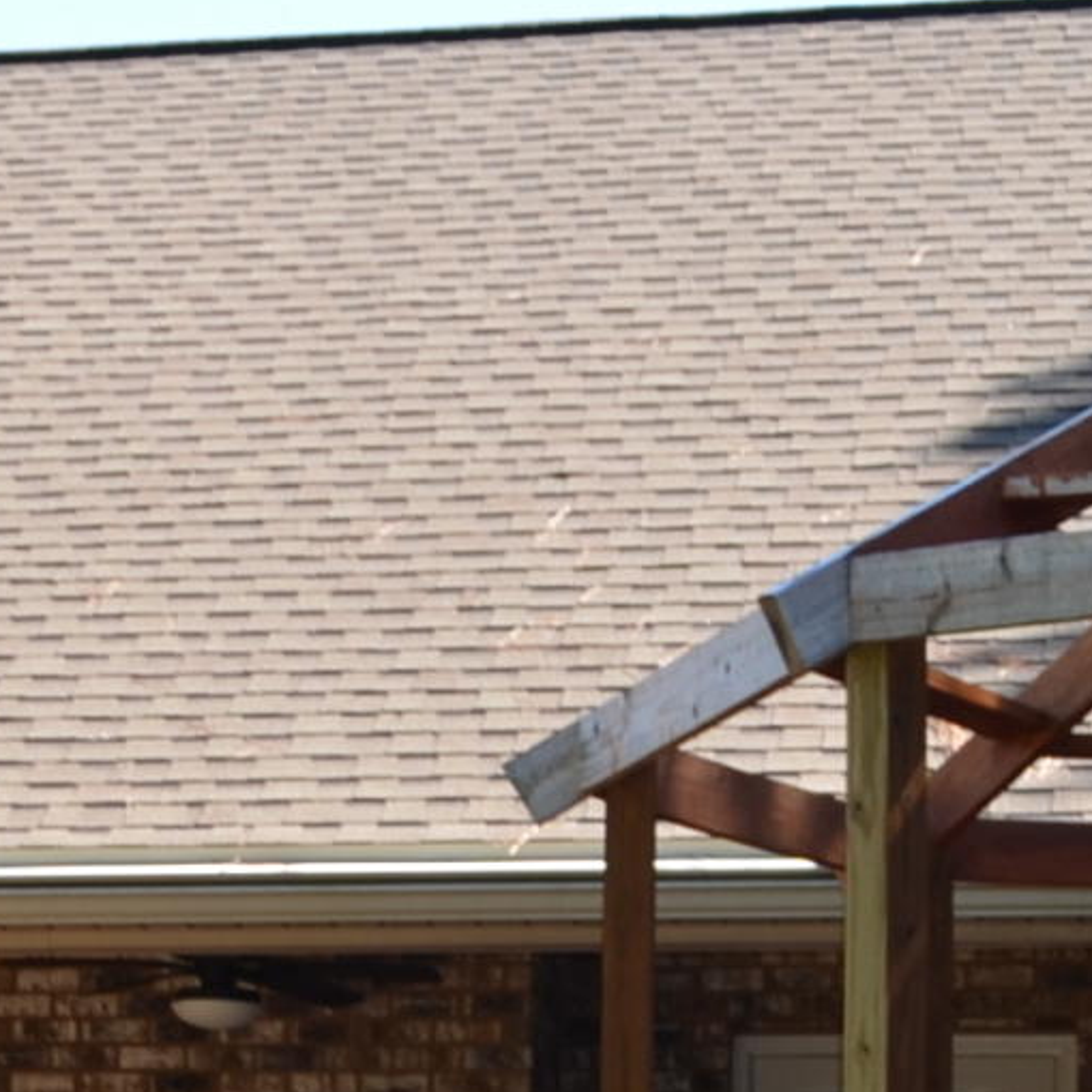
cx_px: -414
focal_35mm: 135
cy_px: 1192
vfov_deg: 12.7
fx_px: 4818
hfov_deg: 12.4
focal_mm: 18
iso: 100
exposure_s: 1/200
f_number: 4
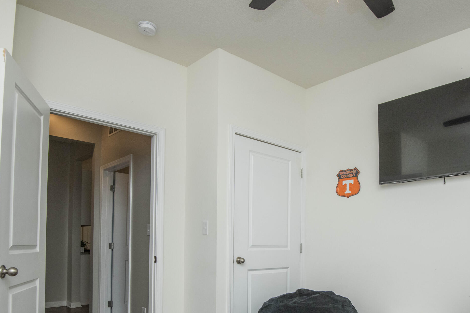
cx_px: 301
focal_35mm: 26
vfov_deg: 47.6
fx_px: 339
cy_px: 237
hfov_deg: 68.0
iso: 500
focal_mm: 16
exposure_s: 1/160
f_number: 9
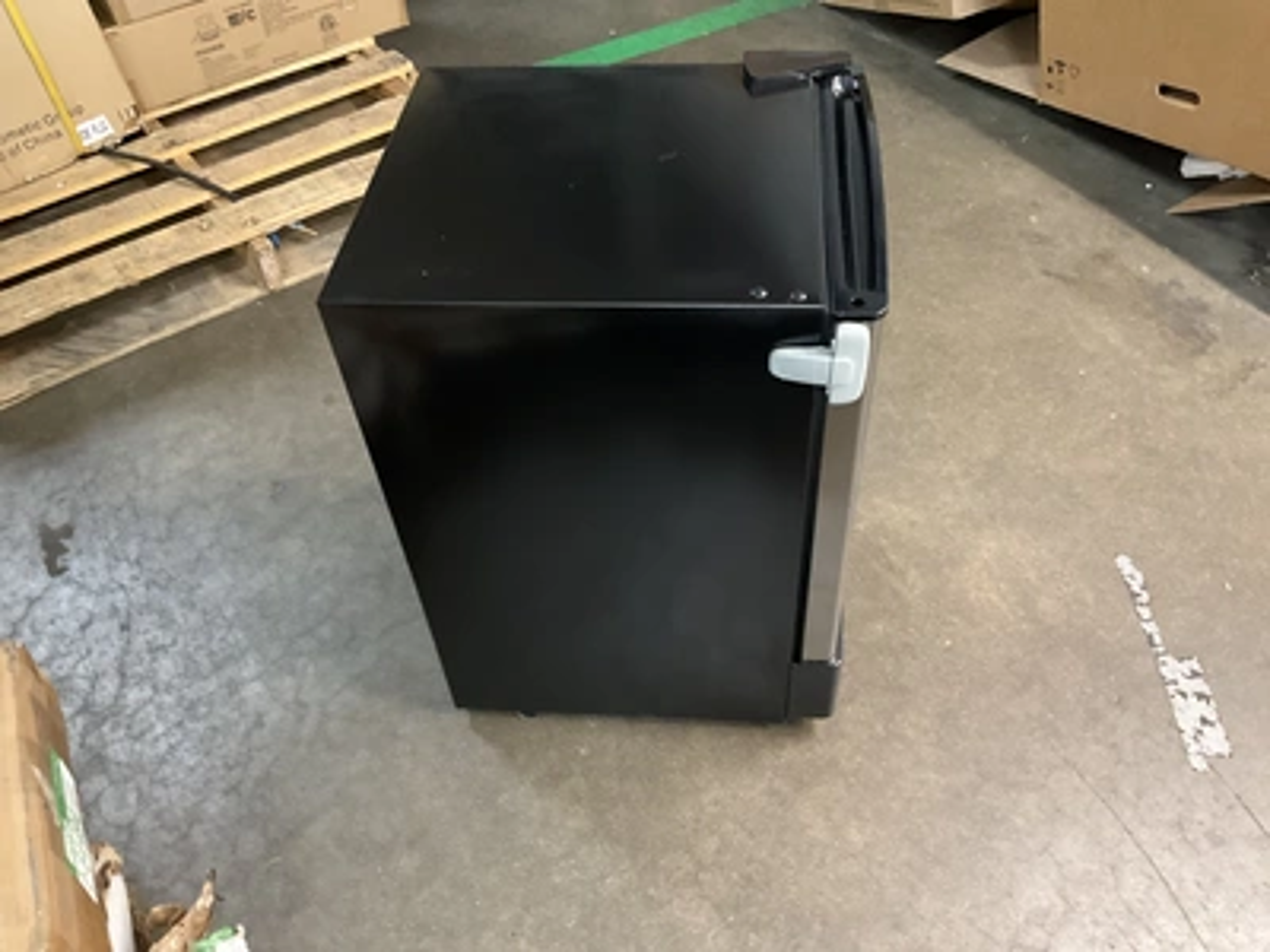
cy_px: 476
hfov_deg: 61.7
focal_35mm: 29
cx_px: 635
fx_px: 1064
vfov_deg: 48.2
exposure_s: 1/30
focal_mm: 3
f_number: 1.8
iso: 320
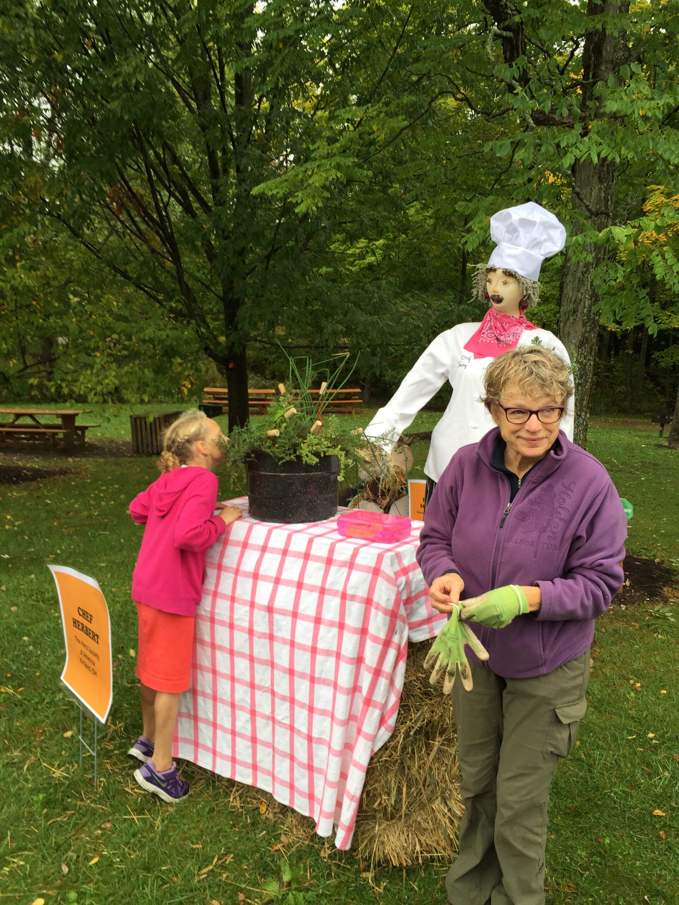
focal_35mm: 29
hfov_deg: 48.2
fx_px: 758
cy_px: 452
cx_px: 340
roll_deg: -2.3
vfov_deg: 61.7
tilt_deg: -11.9
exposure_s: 1/116
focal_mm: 4.15
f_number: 2.2
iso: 32
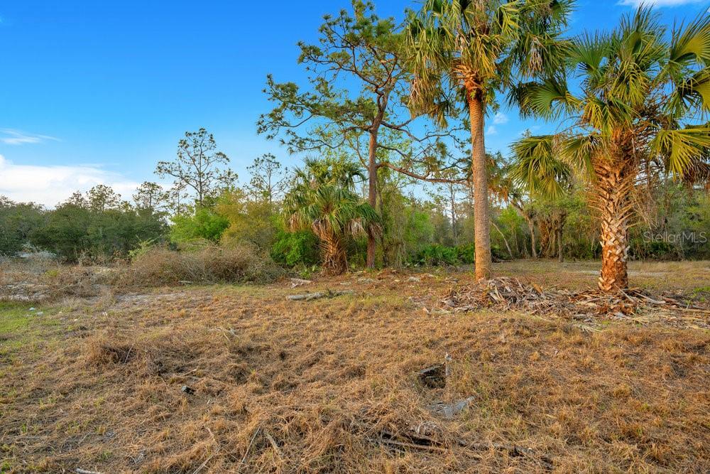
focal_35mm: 16
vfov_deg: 73.8
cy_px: 237
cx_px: 355
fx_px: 316
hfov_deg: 96.7
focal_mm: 16
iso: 100
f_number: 4
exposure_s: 1/60
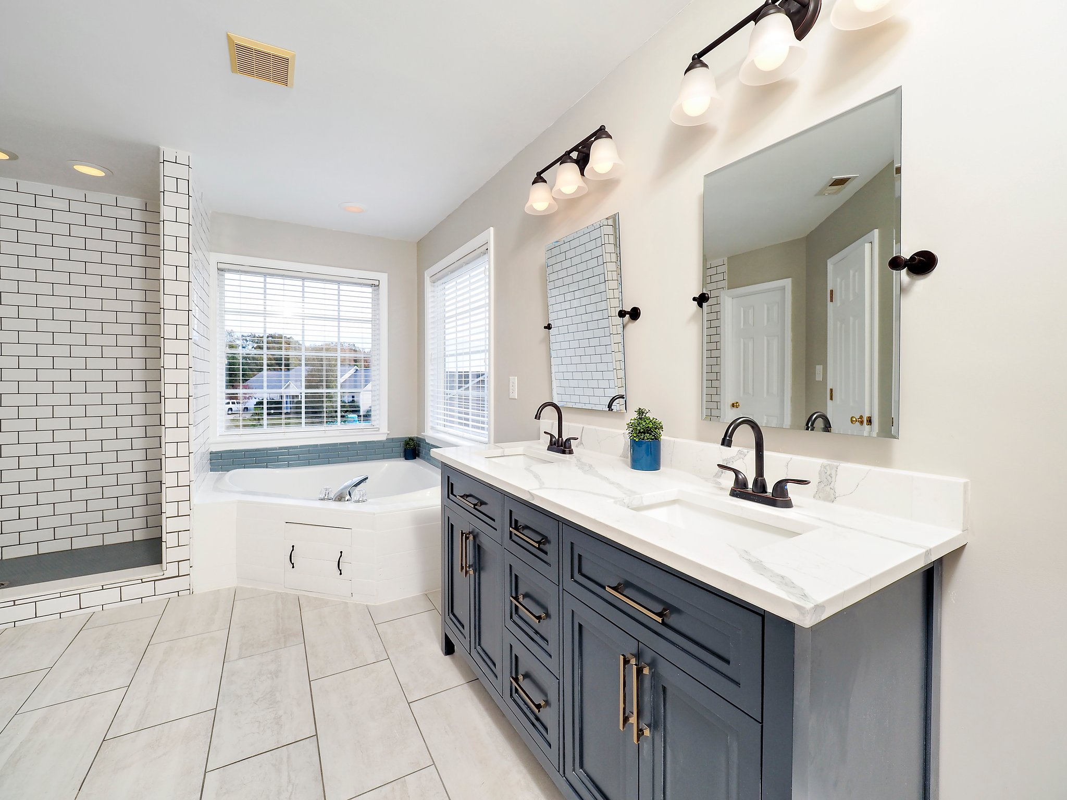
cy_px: 400
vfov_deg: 85.7
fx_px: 432
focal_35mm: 14
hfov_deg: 102.1
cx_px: 534
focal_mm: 7
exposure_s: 1/200
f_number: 5
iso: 100
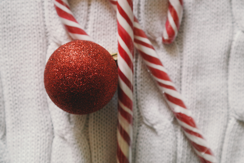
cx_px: 122
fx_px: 339
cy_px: 82
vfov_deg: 27.0
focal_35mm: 50
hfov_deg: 39.6
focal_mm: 33
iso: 1600
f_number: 4.5
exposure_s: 1/60
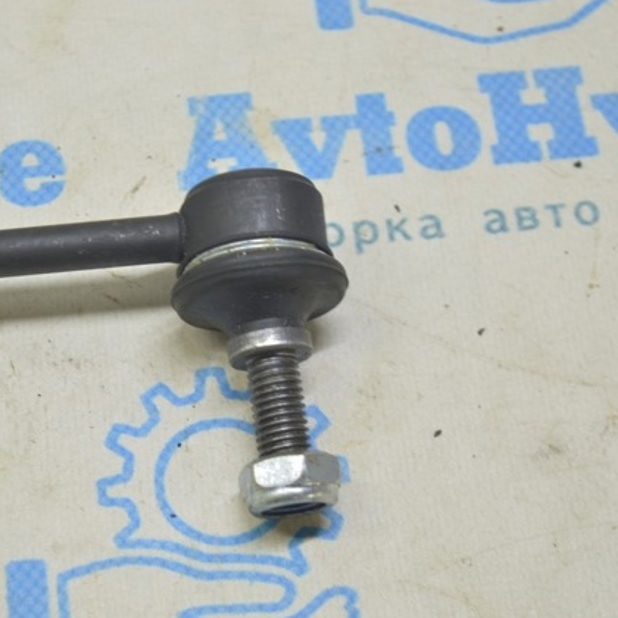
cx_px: 162
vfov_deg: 16.3
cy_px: 308
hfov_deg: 16.3
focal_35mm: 107
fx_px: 2154
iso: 400
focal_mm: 55
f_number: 5.6
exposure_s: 1/20
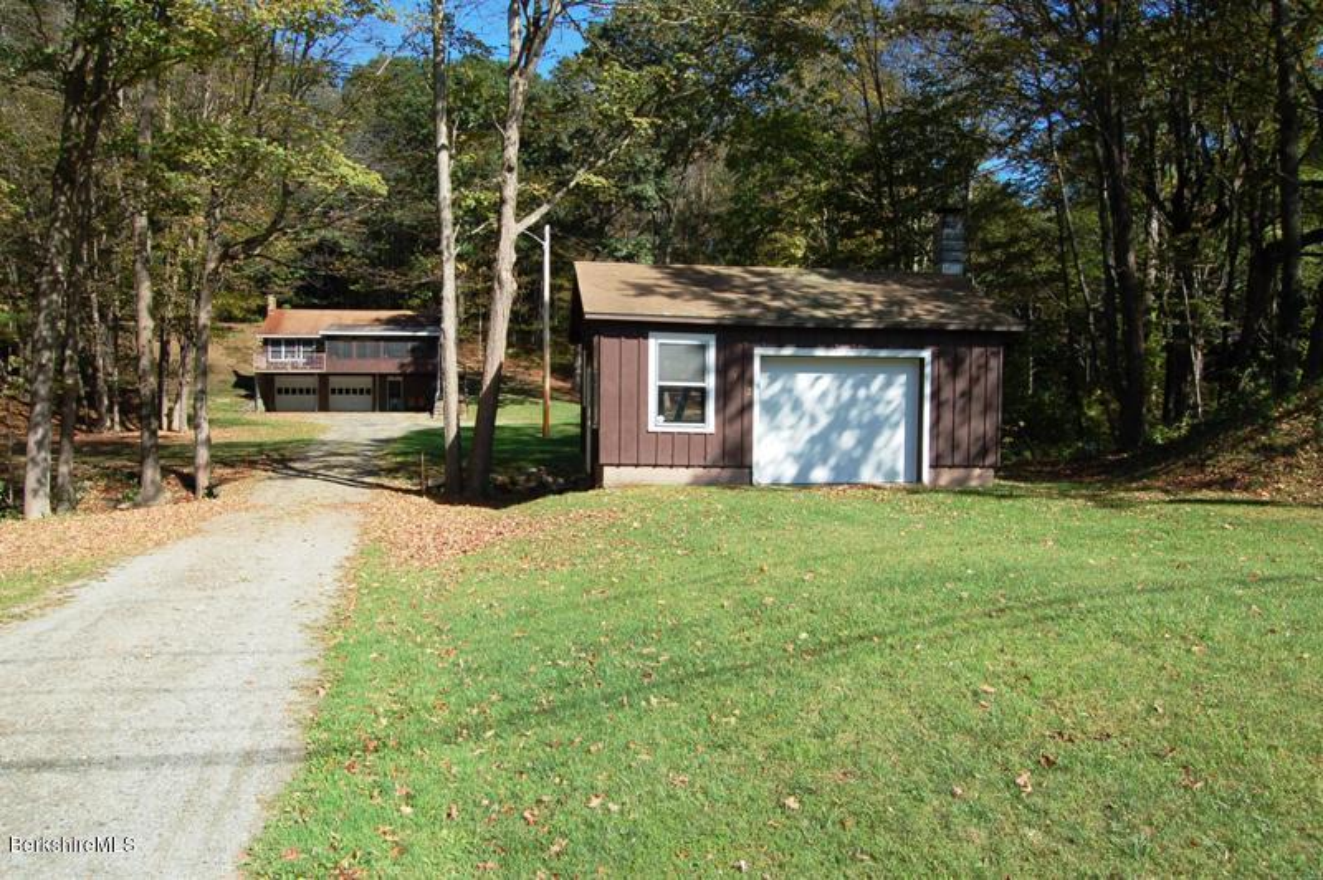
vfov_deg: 47.9
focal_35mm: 27
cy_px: 440
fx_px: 991
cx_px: 662
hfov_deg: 67.4
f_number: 9
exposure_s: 1/250
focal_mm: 18
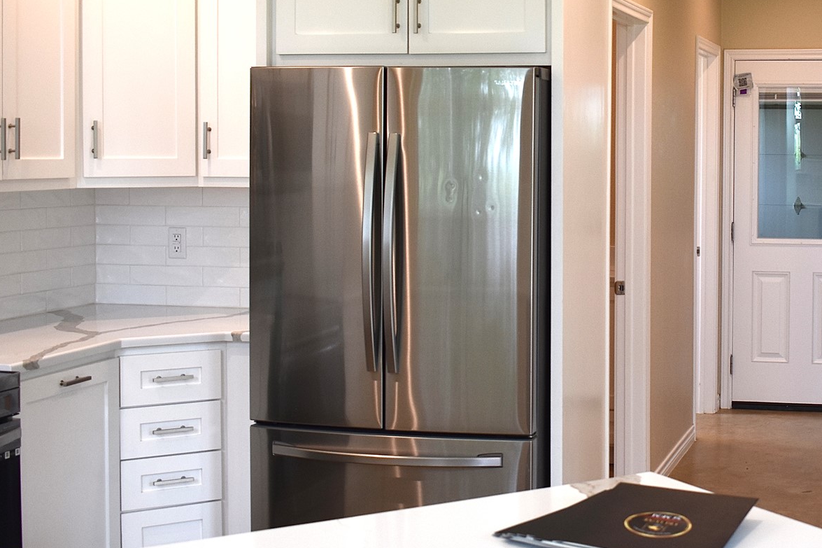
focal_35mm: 61
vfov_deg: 22.2
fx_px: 1393
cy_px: 197
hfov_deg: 31.8
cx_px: 688
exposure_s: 1/100
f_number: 5
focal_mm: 22
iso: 400
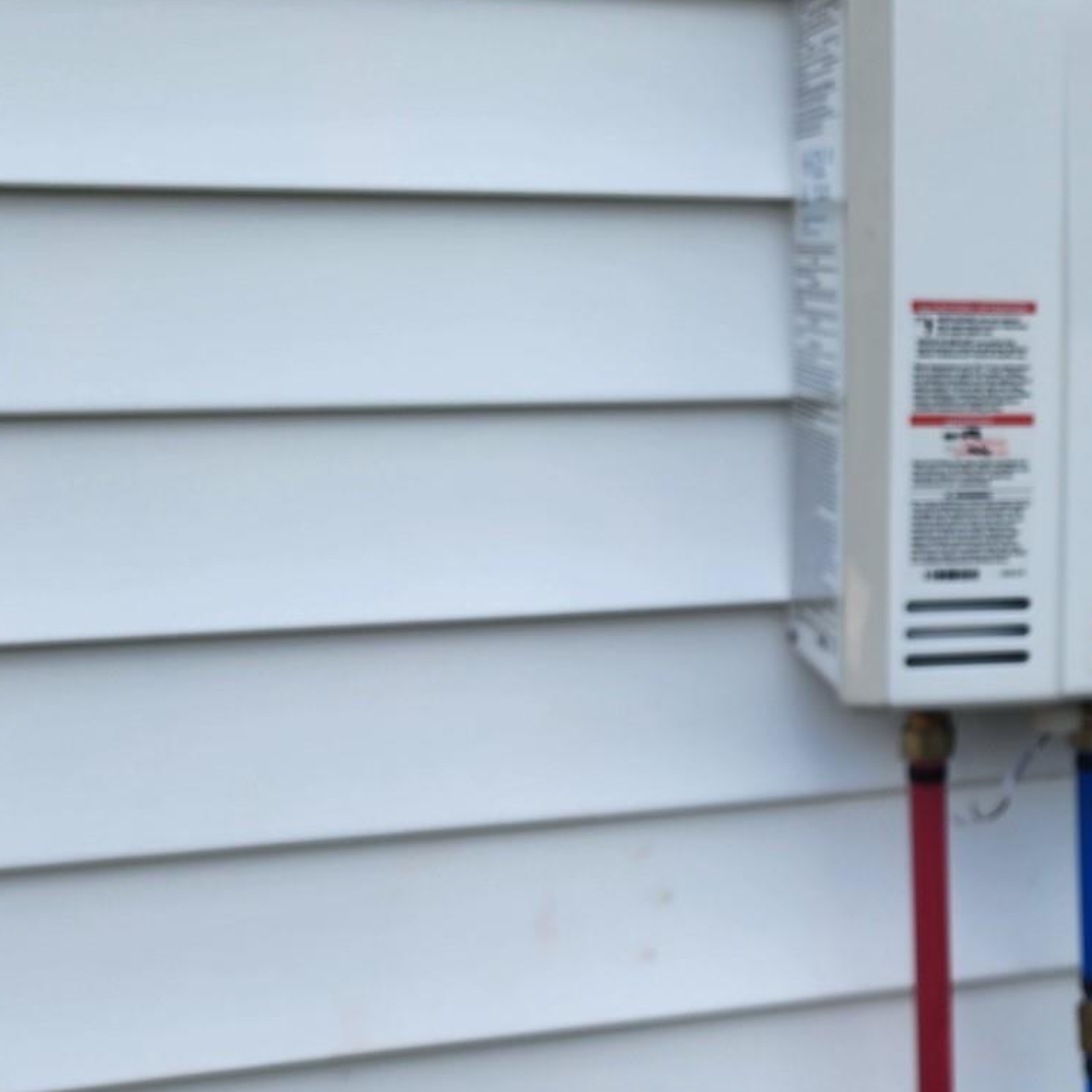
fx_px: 1963
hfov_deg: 28.9
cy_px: 405
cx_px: 1112
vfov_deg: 30.9
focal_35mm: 55
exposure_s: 1/428
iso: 12
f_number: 1.8
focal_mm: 6.4
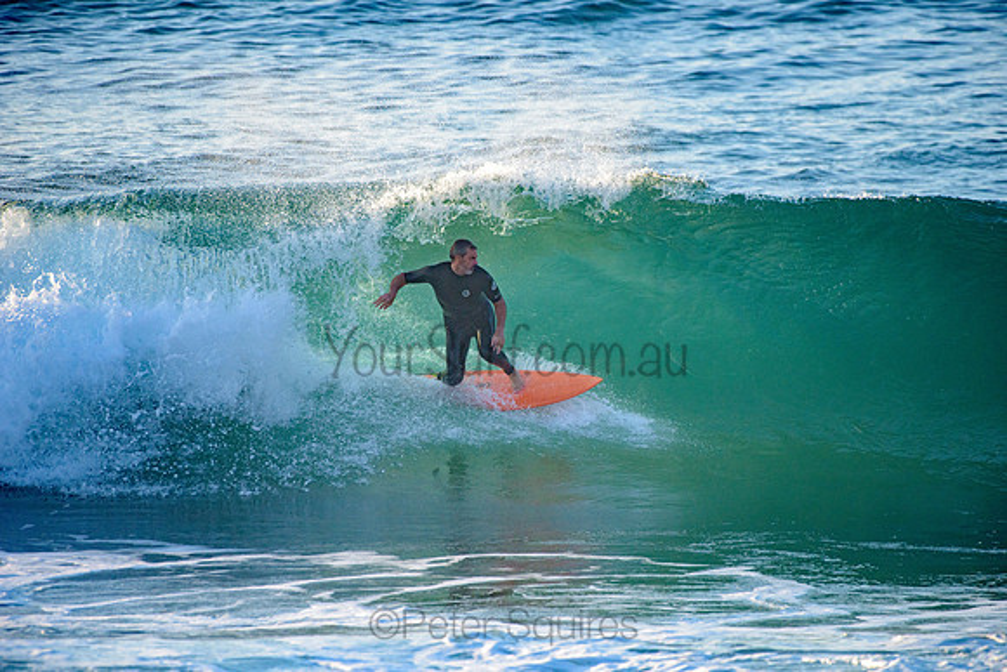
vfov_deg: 2.8
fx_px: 13989
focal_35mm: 500
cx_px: 504
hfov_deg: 4.1
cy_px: 336
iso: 560
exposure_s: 1/2000
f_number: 5.6
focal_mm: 500
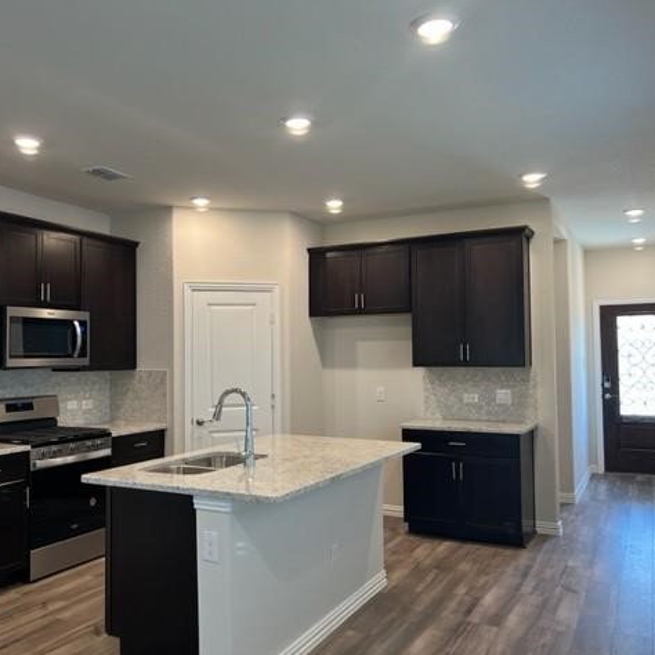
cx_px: 278
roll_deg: +0.9
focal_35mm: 31
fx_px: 664
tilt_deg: +2.5
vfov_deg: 52.5
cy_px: 328
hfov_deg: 52.3
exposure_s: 1/120
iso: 125
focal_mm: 5.7
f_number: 1.5
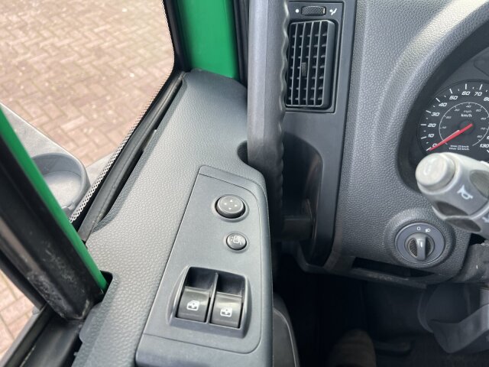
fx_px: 367
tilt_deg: -49.3
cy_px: 184
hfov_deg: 67.3
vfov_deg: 53.1
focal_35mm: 26
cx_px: 244
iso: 100
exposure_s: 1/121
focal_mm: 5.7
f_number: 1.5
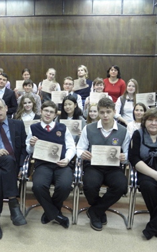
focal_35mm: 47
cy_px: 126
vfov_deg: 42.7
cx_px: 22
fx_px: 322
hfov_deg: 26.7
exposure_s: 1/8
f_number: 3
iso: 320
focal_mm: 5.9
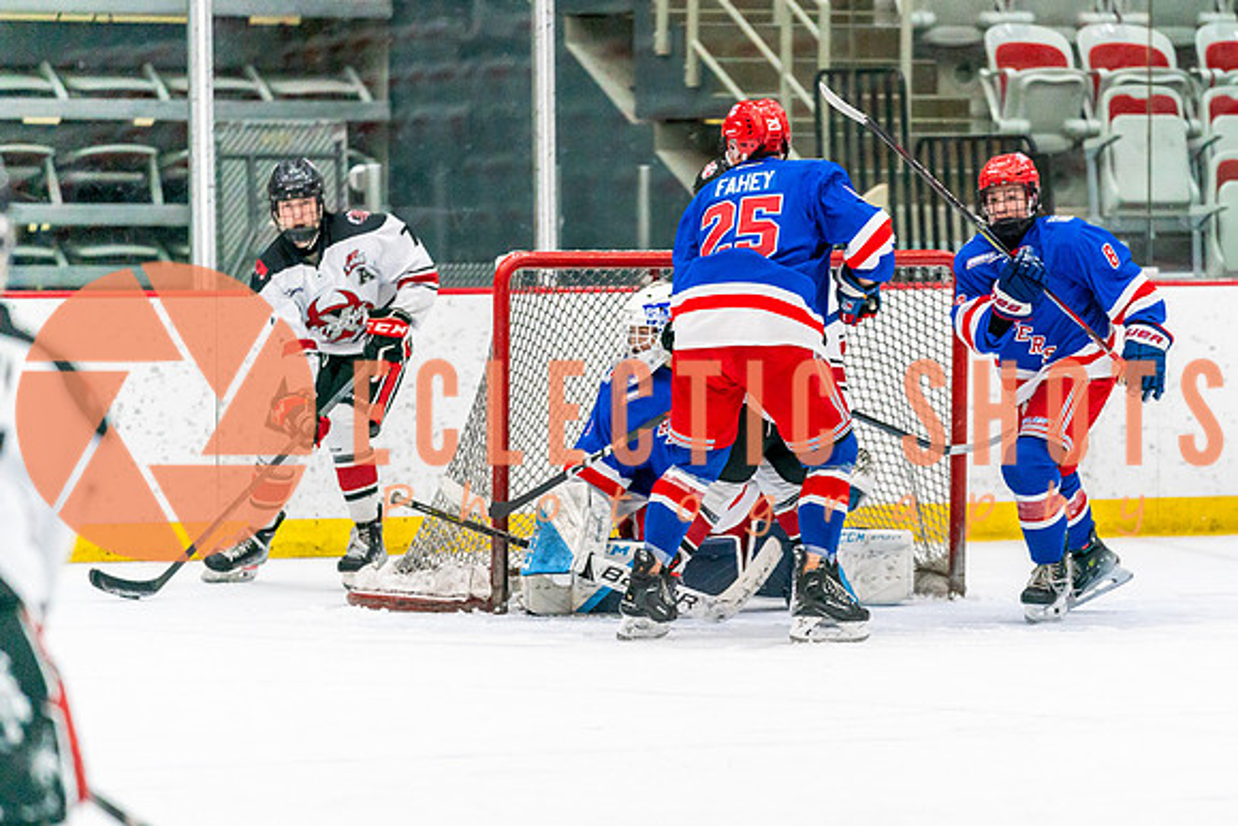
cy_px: 478
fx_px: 8352
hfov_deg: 8.5
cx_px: 717
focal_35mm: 243
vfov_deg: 5.7
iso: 3200
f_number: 2.8
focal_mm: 200
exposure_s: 1/1250
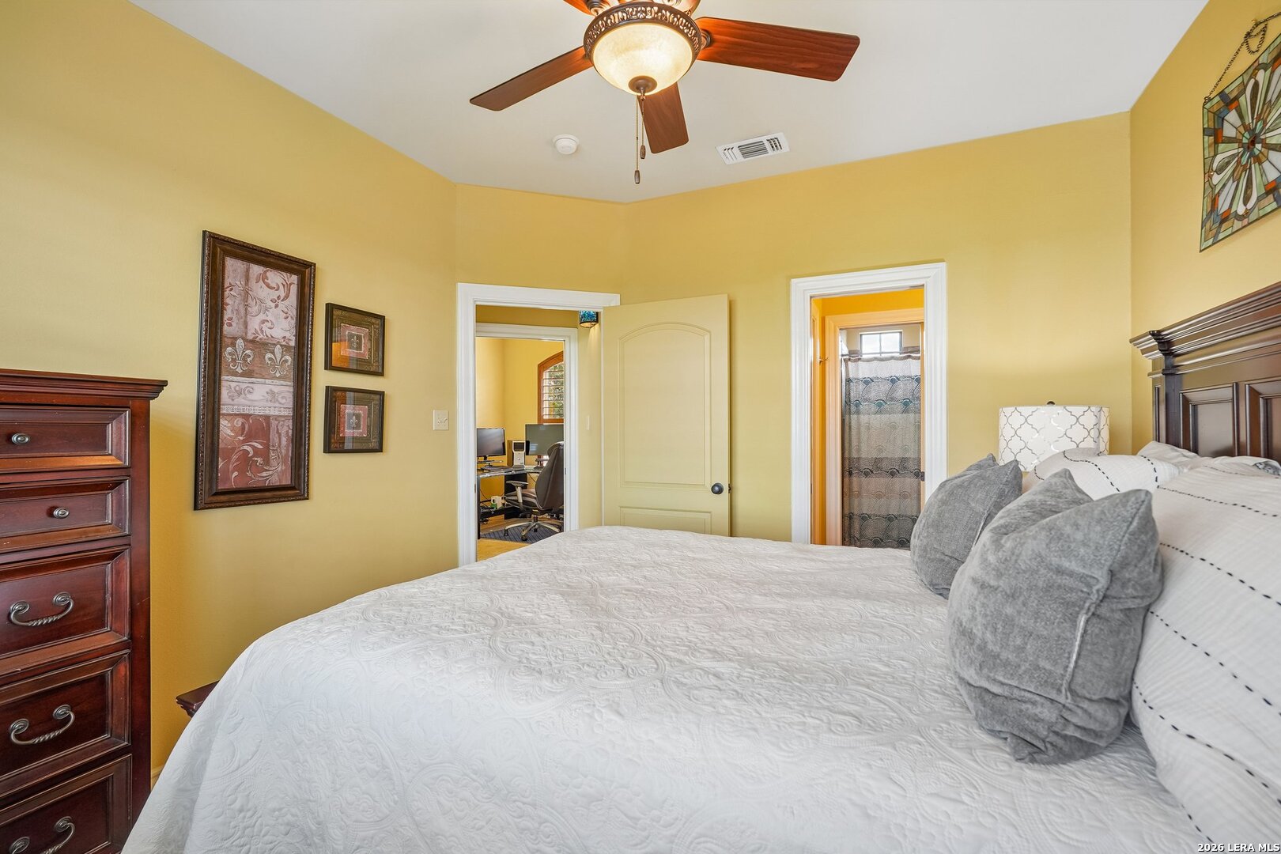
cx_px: 640
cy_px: 427
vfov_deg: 72.1
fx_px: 587
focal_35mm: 16
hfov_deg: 95.0
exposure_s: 1/25
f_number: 8
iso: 400
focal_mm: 16.5
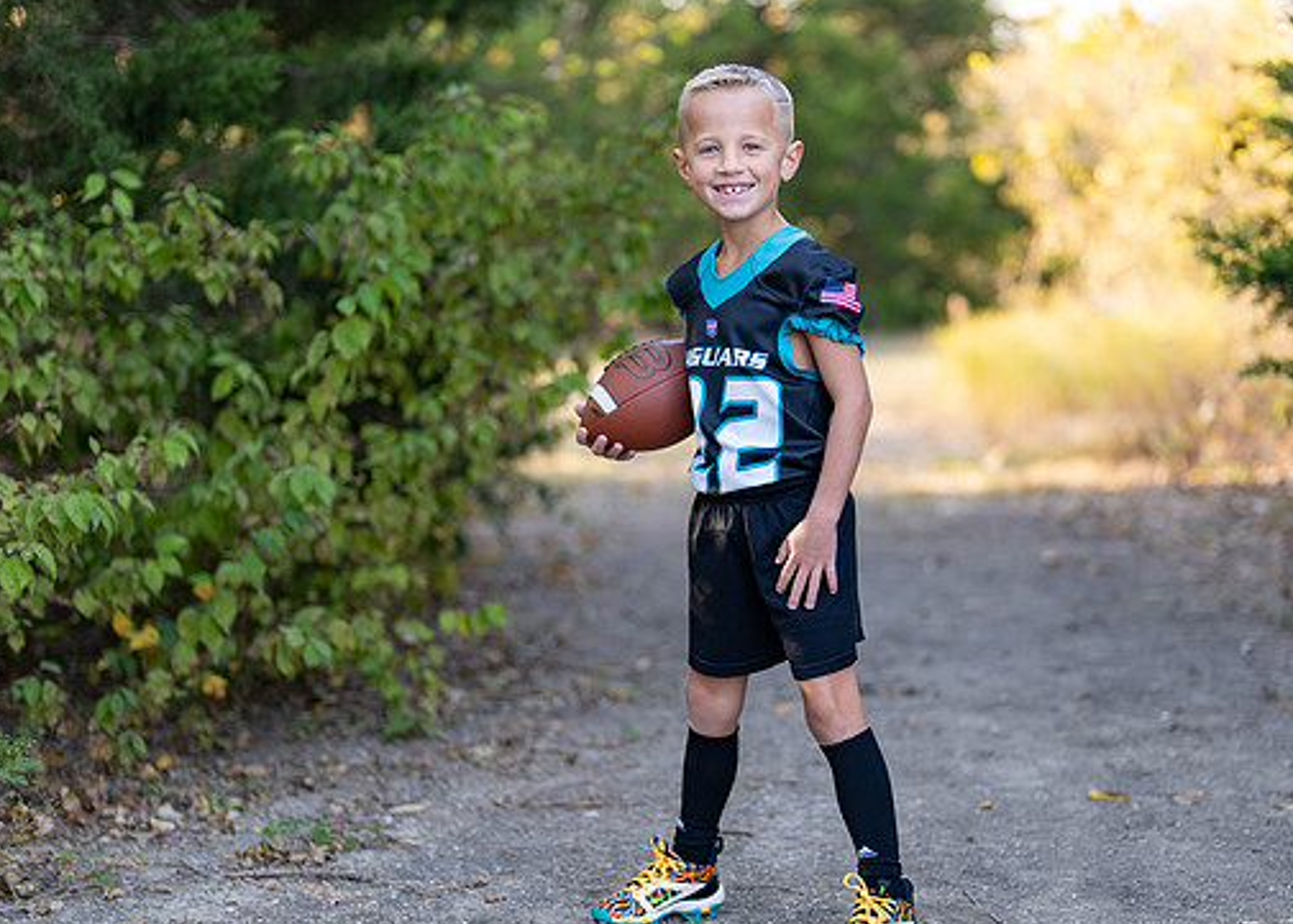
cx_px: 743
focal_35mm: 73
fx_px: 2681
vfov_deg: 19.5
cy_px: 529
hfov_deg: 27.1
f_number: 1.2
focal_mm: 50
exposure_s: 1/320
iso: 100
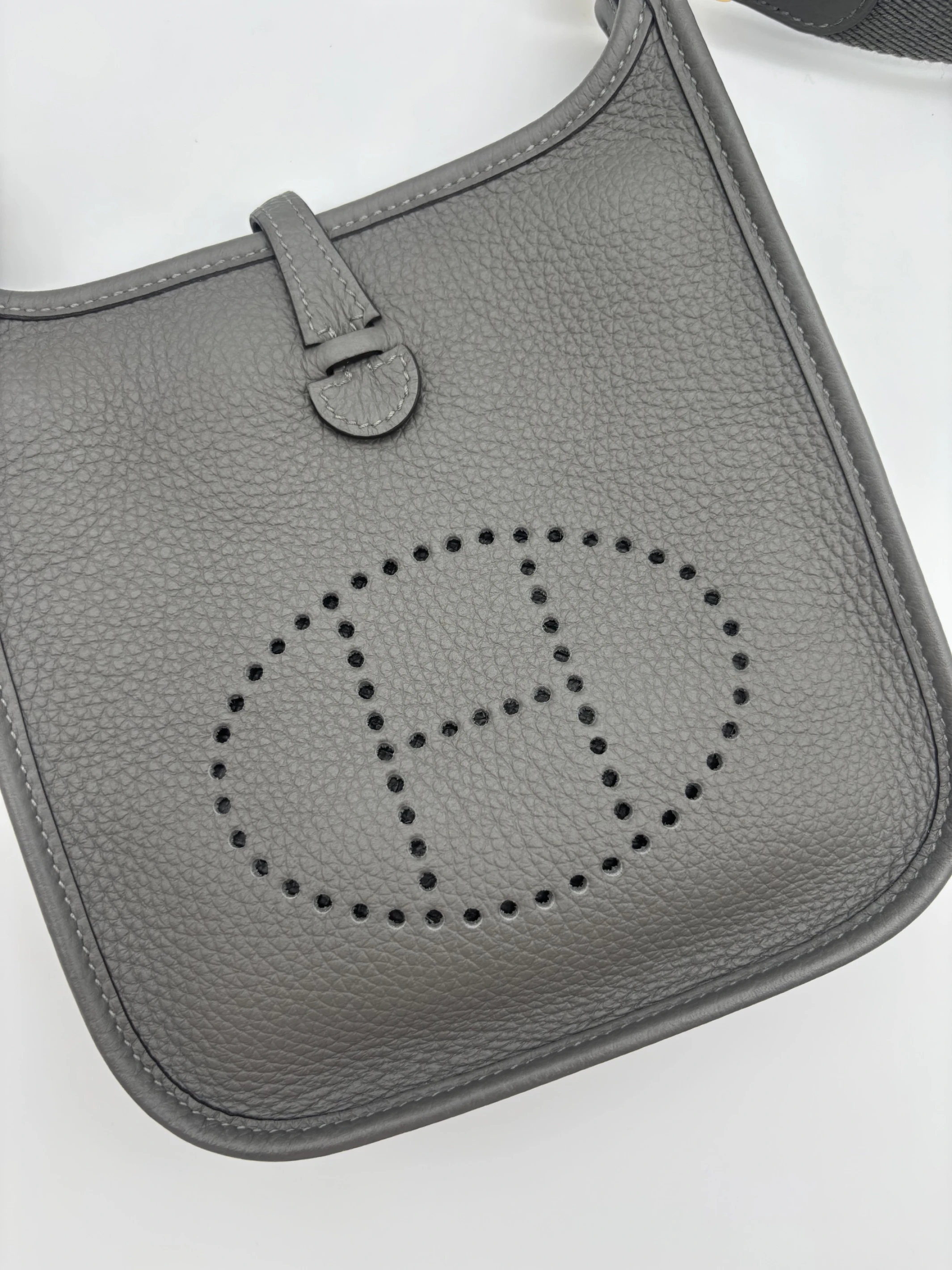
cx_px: 476
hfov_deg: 53.1
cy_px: 635
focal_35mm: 26
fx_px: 953
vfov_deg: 67.3
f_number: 1.6
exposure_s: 1/135
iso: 64
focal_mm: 5.96
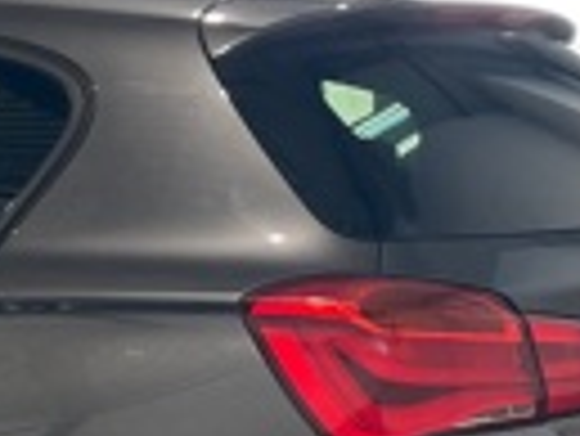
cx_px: -99
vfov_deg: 11.5
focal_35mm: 129
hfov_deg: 14.8
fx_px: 2163
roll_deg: +1.0
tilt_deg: -4.1
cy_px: 261
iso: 100
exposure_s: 1/100
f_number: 1.6
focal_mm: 4.2
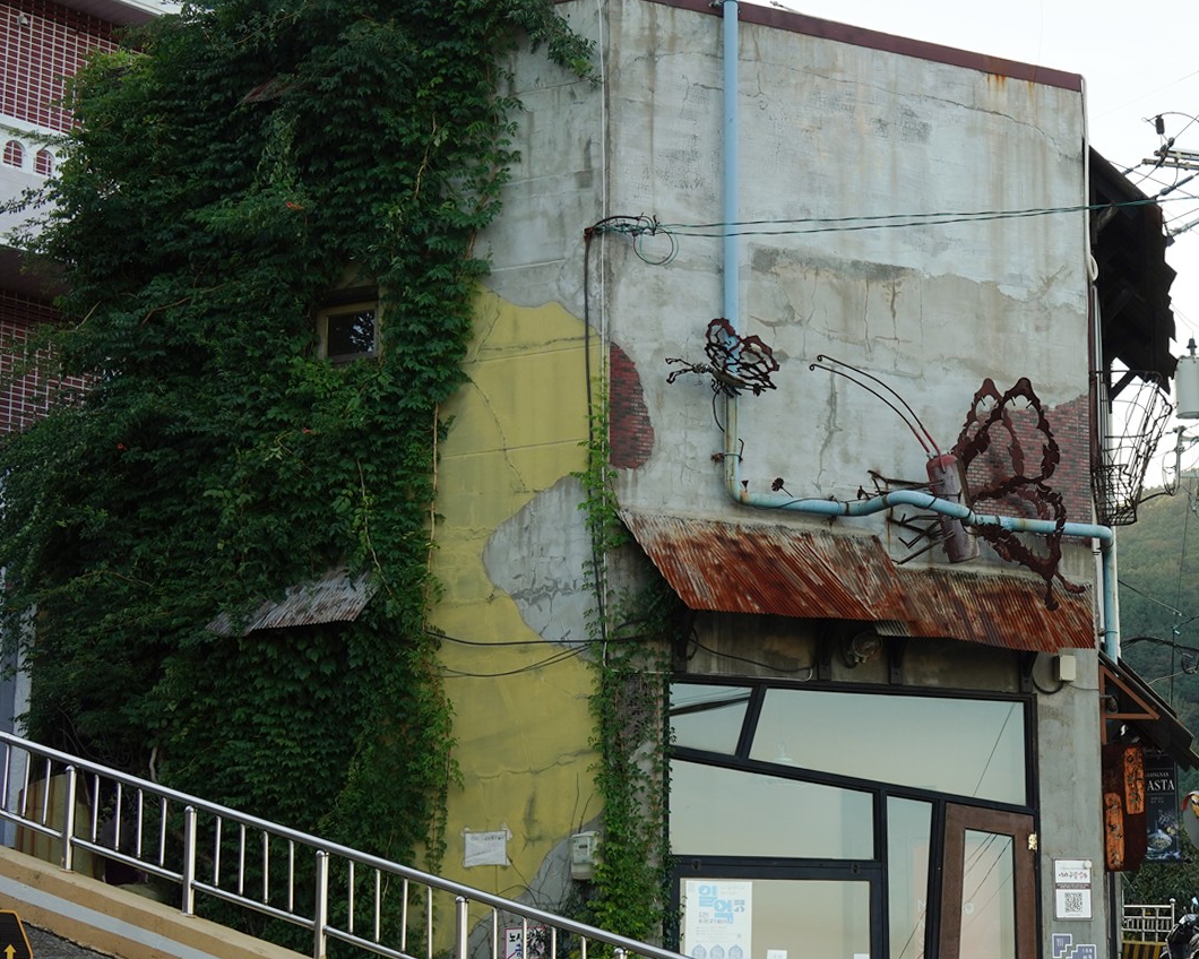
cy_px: 674
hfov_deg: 29.1
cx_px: 1109
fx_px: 2200
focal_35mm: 62
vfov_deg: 24.4
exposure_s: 1/125
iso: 400
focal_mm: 35
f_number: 9
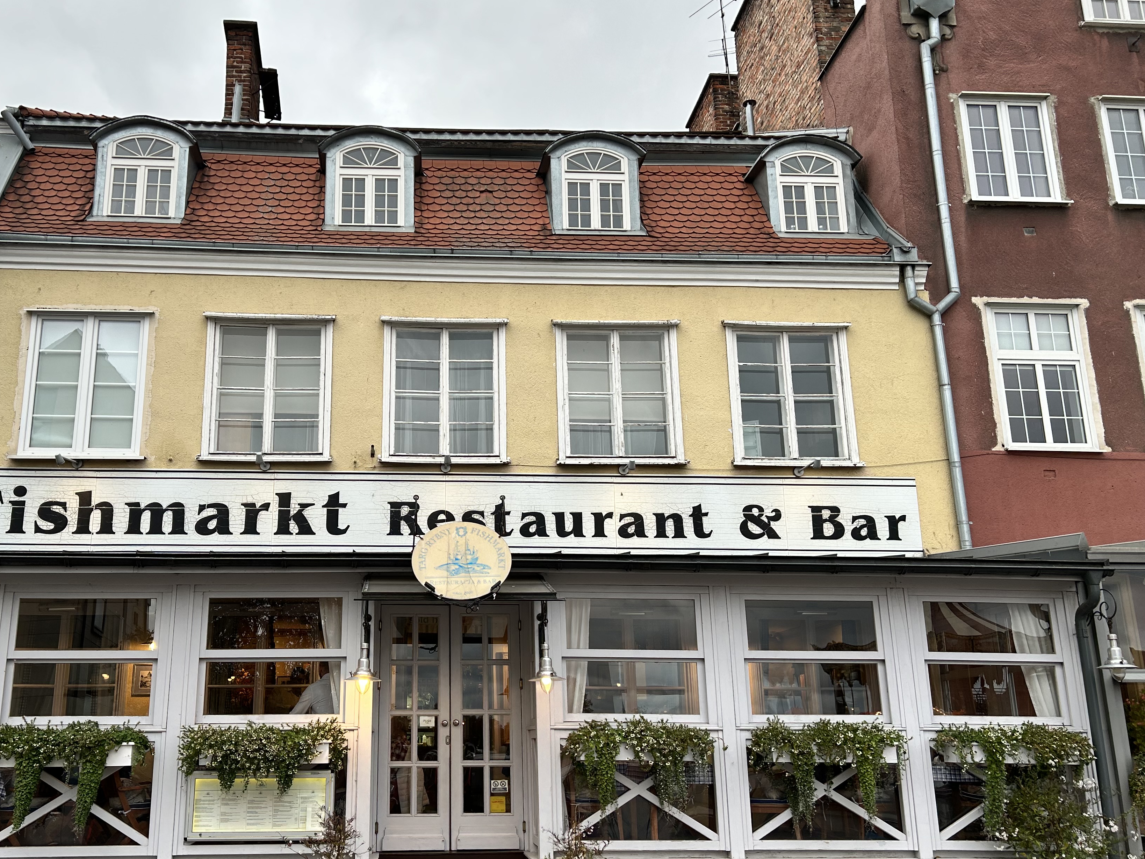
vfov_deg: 44.1
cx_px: 448
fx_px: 1058
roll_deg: -0.4
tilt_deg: +15.2
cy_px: 470
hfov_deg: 56.3
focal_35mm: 32
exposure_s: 1/100
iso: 40
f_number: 1.5
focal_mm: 5.7
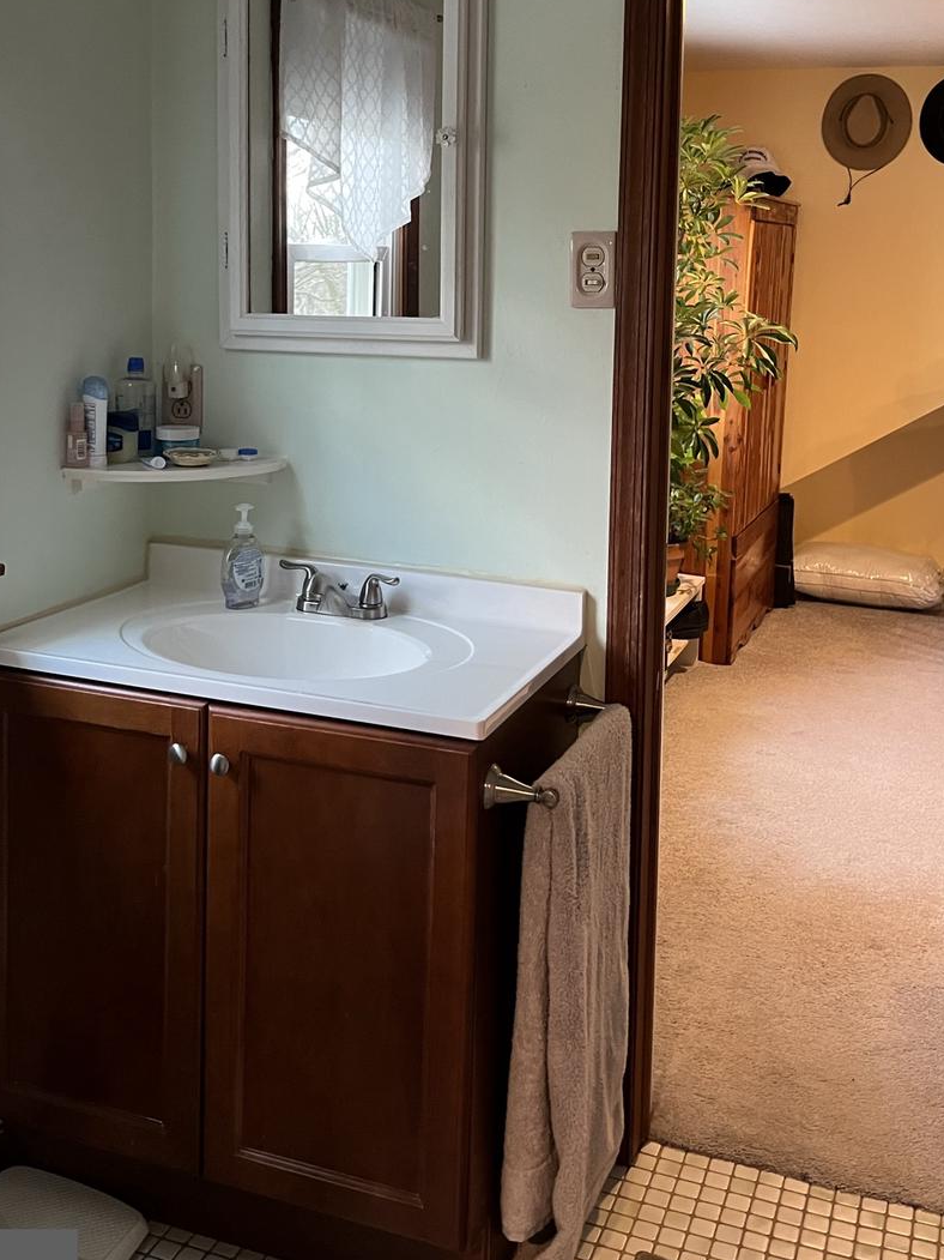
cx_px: 468
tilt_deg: -5.2
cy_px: 406
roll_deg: -1.3
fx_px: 1382
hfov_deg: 37.7
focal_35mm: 38
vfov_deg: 48.1
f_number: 1.6
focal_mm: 5.1
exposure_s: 1/60
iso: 400
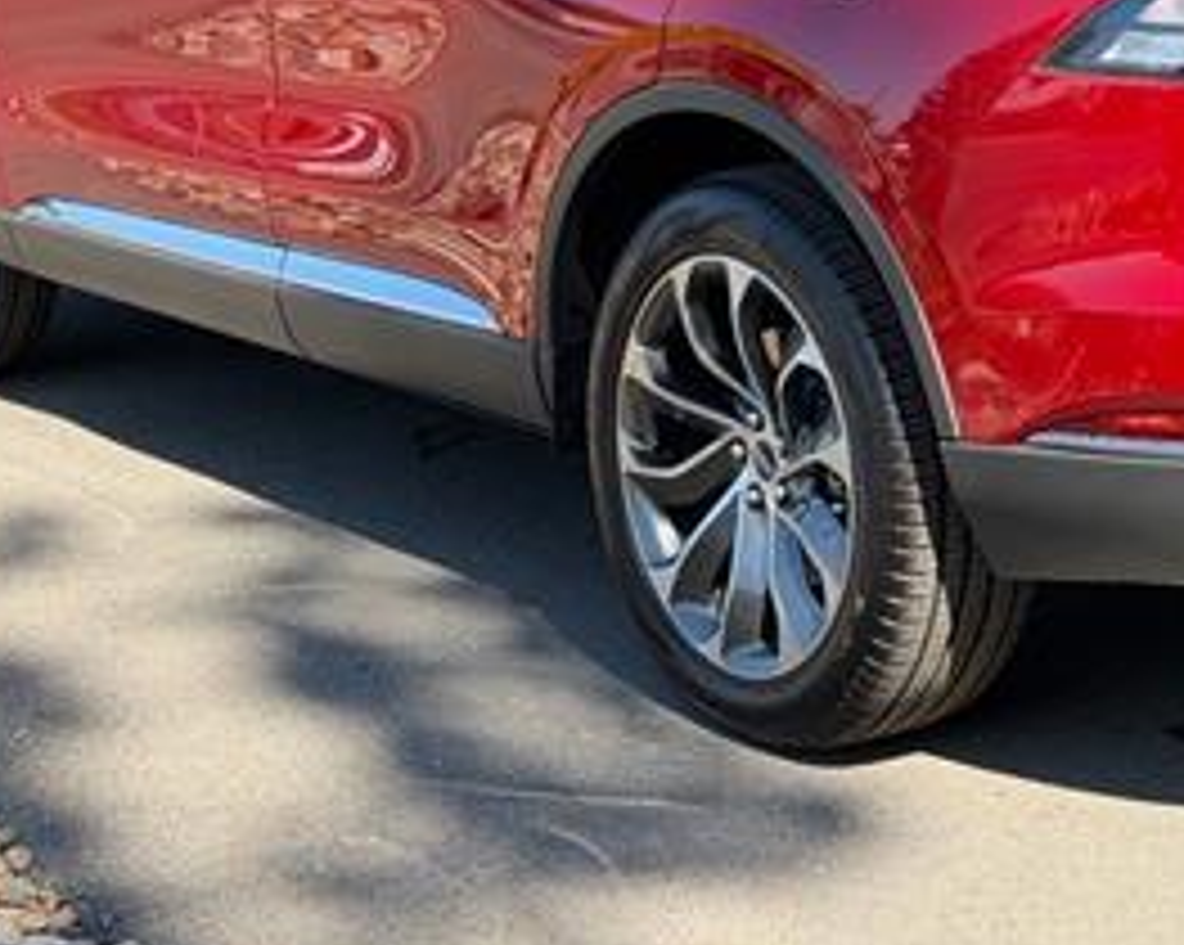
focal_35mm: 114
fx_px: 3992
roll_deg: +3.3
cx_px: 945
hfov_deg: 16.7
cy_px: 50
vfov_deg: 13.4
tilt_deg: -11.2
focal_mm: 6.76
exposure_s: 1/1085
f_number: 1.78
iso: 64
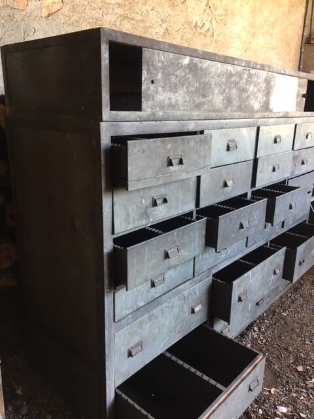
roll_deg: +0.5
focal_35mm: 29
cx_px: 157
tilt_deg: -15.1
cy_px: 210
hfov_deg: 48.2
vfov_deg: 61.7
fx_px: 351
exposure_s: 1/33
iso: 80
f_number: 2.2
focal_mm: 4.15
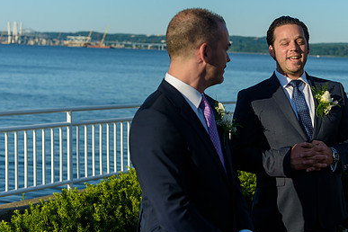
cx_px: 242
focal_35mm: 72
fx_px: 696
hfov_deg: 27.8
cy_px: 93
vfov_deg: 18.9
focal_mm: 48
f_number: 3.2
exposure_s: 1/1600
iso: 200
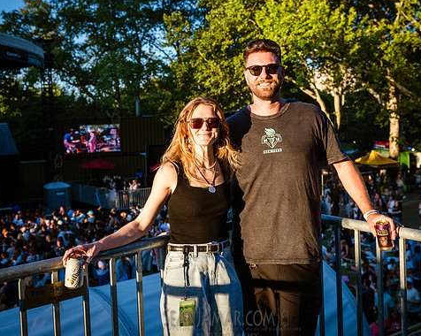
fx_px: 510
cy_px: 141
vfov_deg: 36.4
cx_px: 241
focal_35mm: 41
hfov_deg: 44.7
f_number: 4
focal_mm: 31
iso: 2000
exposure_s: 1/4000
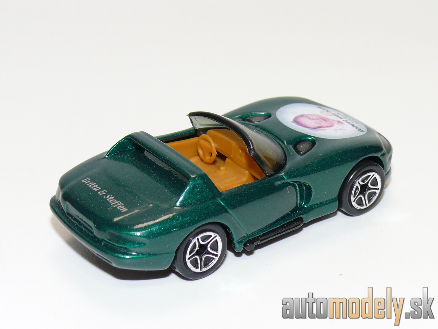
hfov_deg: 19.3
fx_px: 1291
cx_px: 219
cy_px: 164
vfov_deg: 14.5
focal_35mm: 102
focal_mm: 13.3
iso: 100
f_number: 4
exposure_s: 1/30
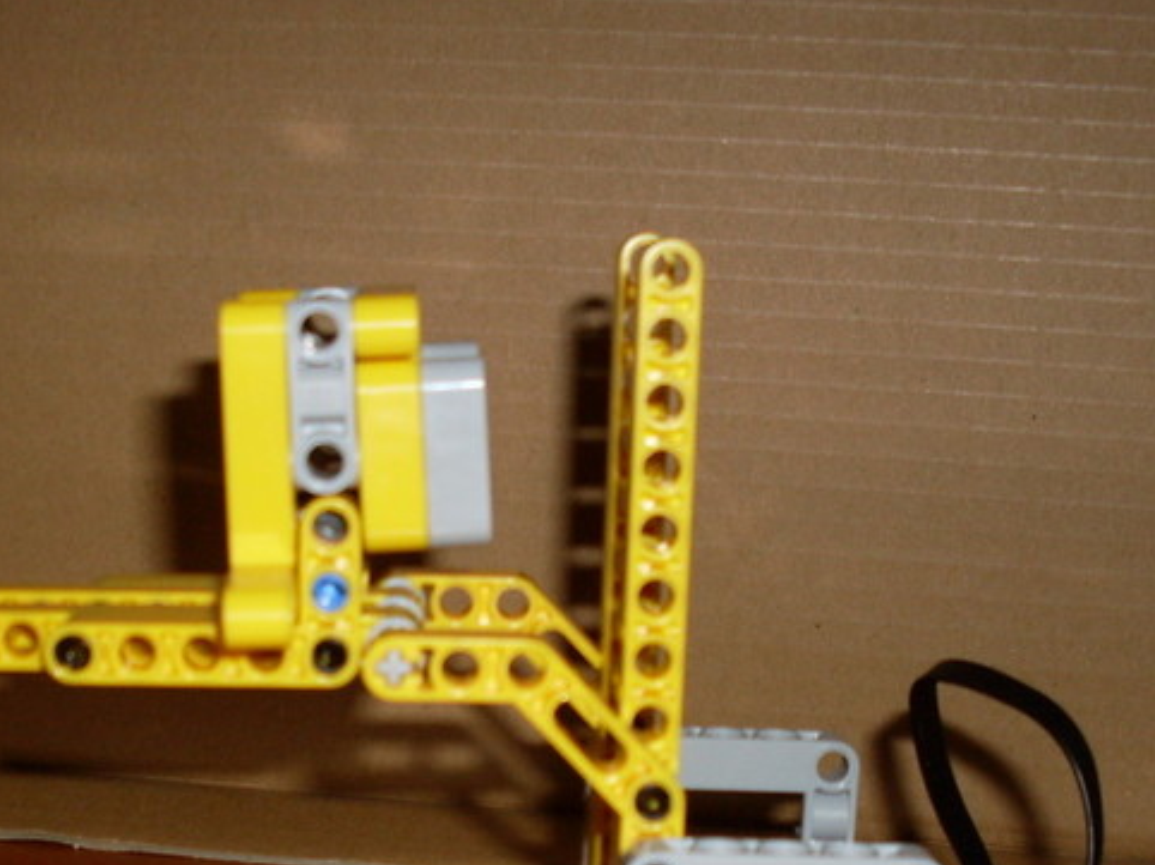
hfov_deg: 27.3
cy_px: 802
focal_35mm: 71
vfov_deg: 20.2
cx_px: 436
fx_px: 2368
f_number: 2.8
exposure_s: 1/45
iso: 100
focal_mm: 6.3
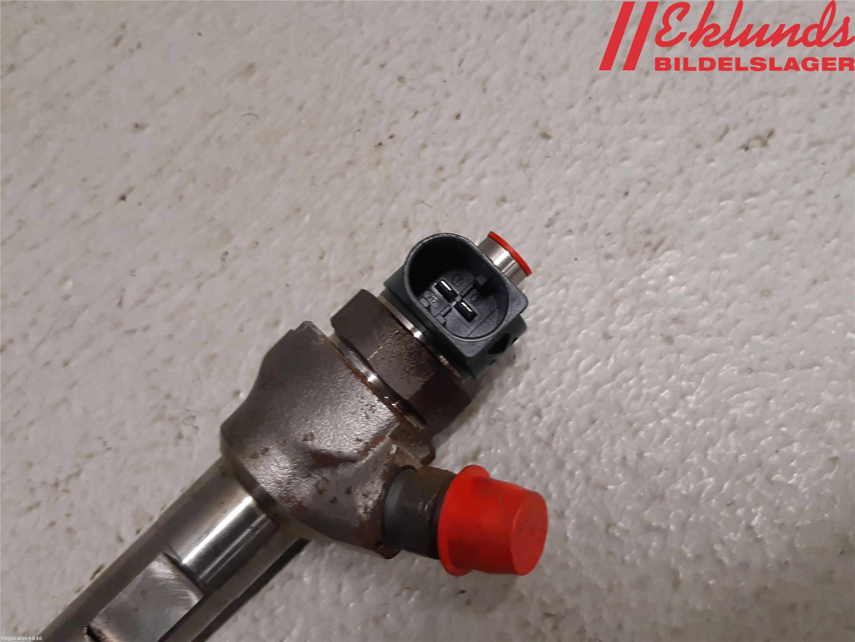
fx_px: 642
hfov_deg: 67.3
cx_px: 428
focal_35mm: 26
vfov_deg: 53.1
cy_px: 321
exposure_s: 1/60
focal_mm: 3.93
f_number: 1.7
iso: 160
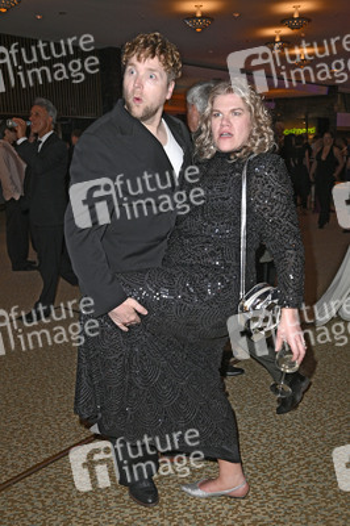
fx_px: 511
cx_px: 175
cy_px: 263
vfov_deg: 54.5
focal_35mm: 35
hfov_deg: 37.8
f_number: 5.6
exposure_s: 1/60
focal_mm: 35
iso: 1600
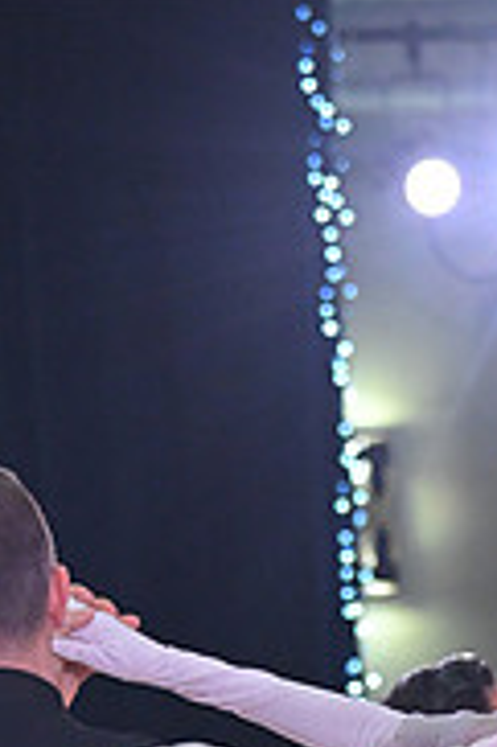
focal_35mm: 383
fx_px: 7946
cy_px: 1079
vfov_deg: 5.3
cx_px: 232
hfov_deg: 3.6
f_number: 5
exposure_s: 1/400
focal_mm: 120
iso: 2500
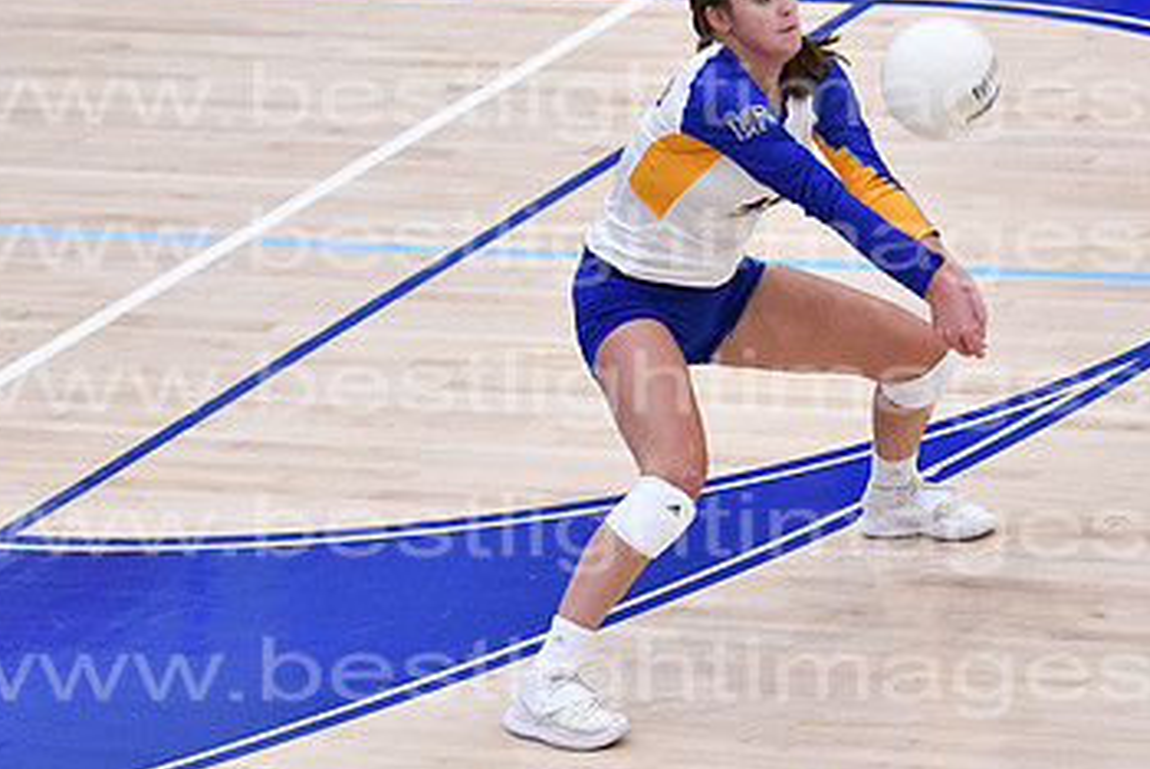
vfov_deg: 4.5
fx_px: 9687
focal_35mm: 303
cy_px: 462
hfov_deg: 6.8
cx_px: 690
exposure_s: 1/1000
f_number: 3.2
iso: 6400
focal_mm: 122
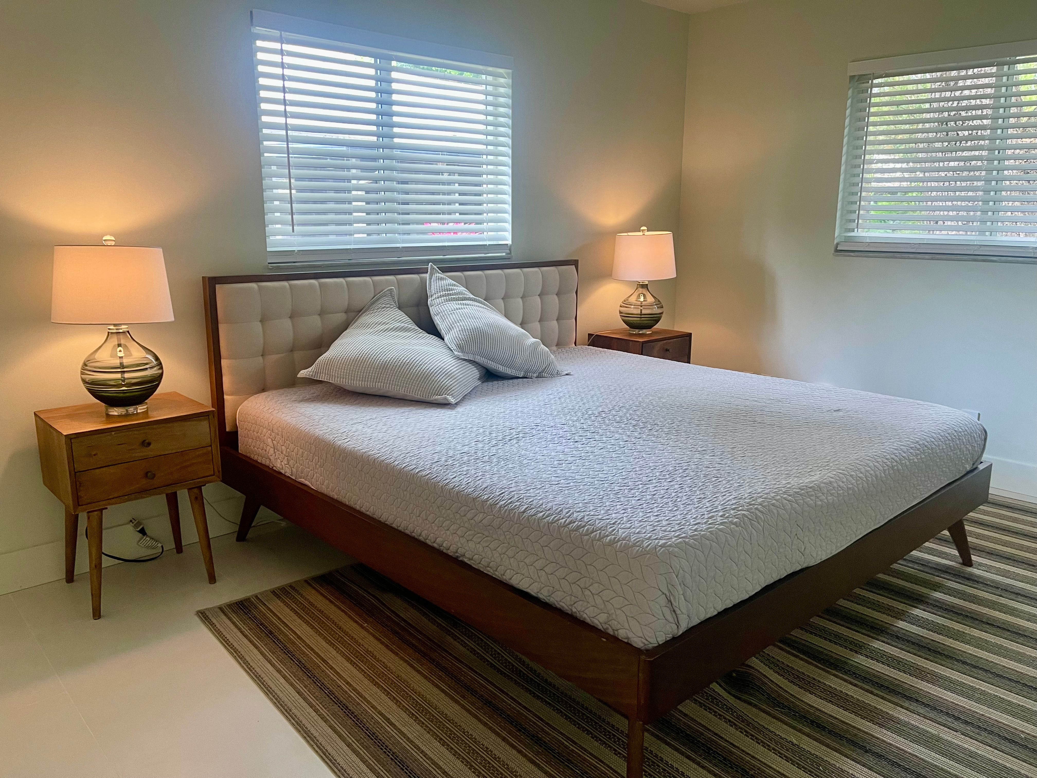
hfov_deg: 69.4
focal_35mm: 25
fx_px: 749
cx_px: 518
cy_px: 389
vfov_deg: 54.9
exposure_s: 1/60
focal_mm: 5.1
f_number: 1.6
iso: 160
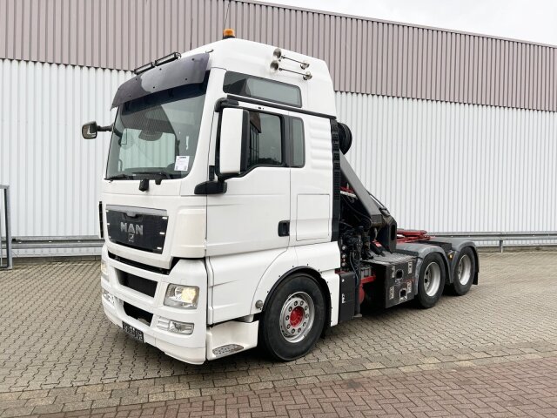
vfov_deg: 53.1
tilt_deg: -1.1
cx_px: 278
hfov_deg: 67.3
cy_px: 209
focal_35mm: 26
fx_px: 418
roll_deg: -0.7
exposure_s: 1/404
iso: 50
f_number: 1.5
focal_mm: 5.7
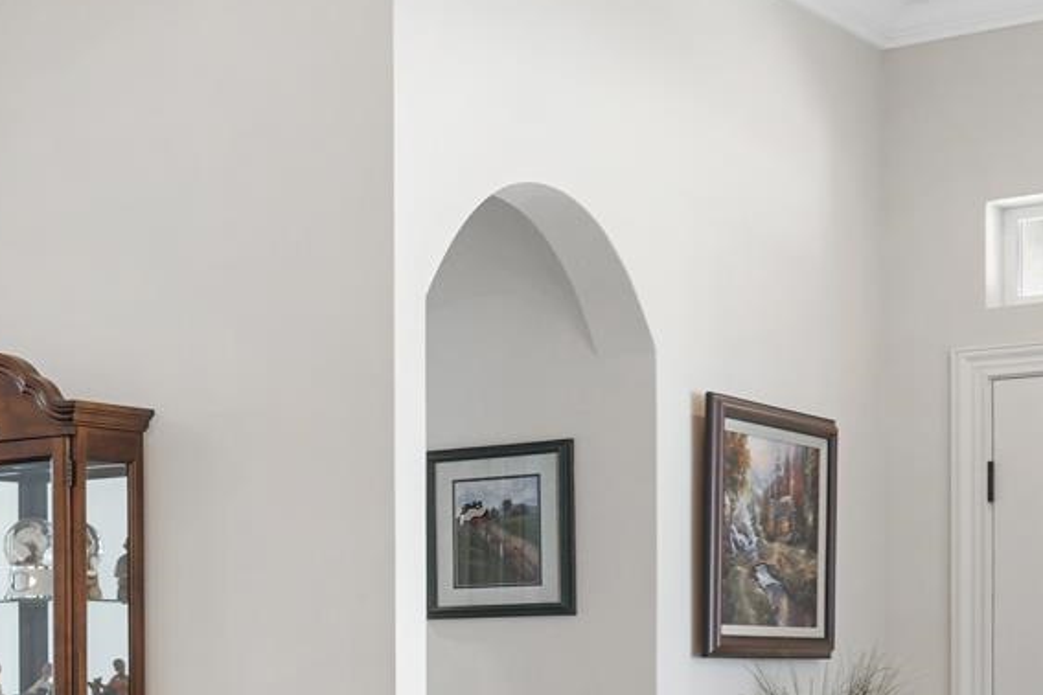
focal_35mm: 75
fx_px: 2173
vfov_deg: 17.8
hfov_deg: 22.5
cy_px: 656
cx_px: -495
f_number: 8
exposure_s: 1.6
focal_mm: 17
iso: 100
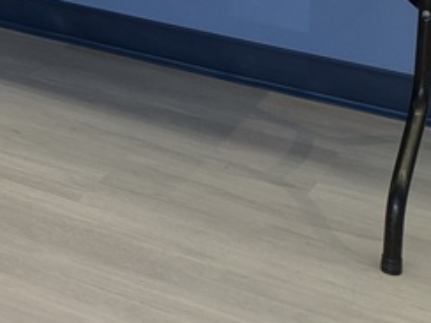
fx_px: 1307
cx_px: -371
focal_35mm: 105
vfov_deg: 13.2
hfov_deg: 15.7
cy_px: -192
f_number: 1.89
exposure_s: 1/24
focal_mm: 5.43
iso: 51
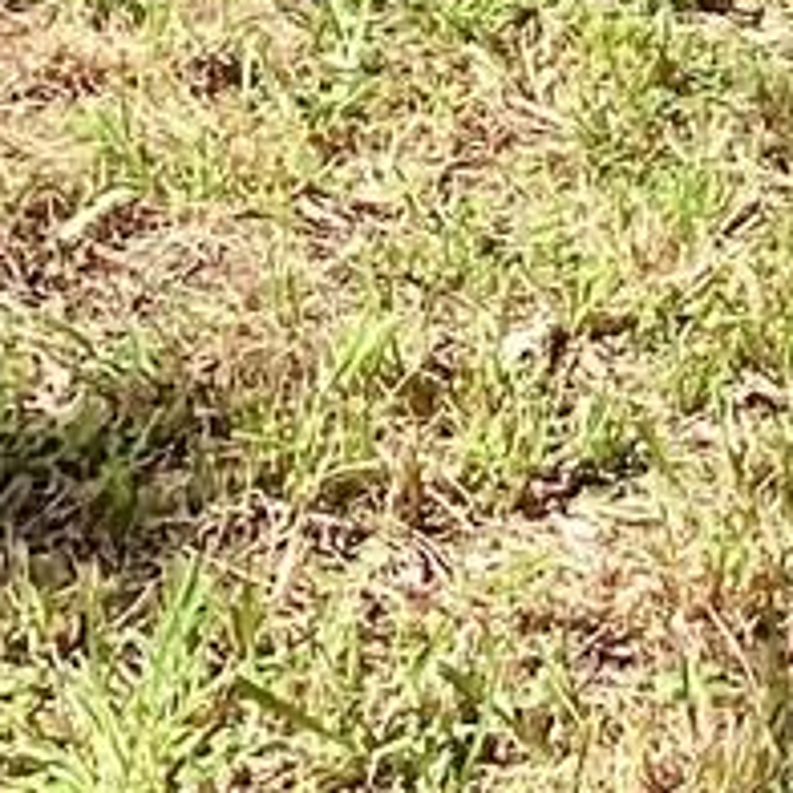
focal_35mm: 224
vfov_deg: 7.6
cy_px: -676
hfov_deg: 7.8
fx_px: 5806
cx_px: 680
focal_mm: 3.3
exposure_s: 1/684
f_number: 2.4
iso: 25
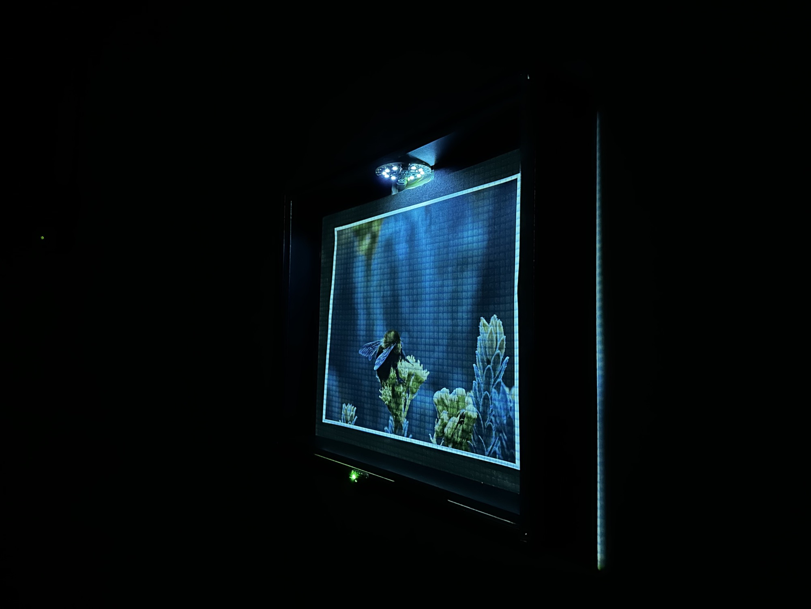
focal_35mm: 24
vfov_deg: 56.8
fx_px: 562
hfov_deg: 71.6
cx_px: 406
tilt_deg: +3.1
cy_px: 304
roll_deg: -2.1
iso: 1600
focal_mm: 6.86
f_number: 1.78
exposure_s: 1/19
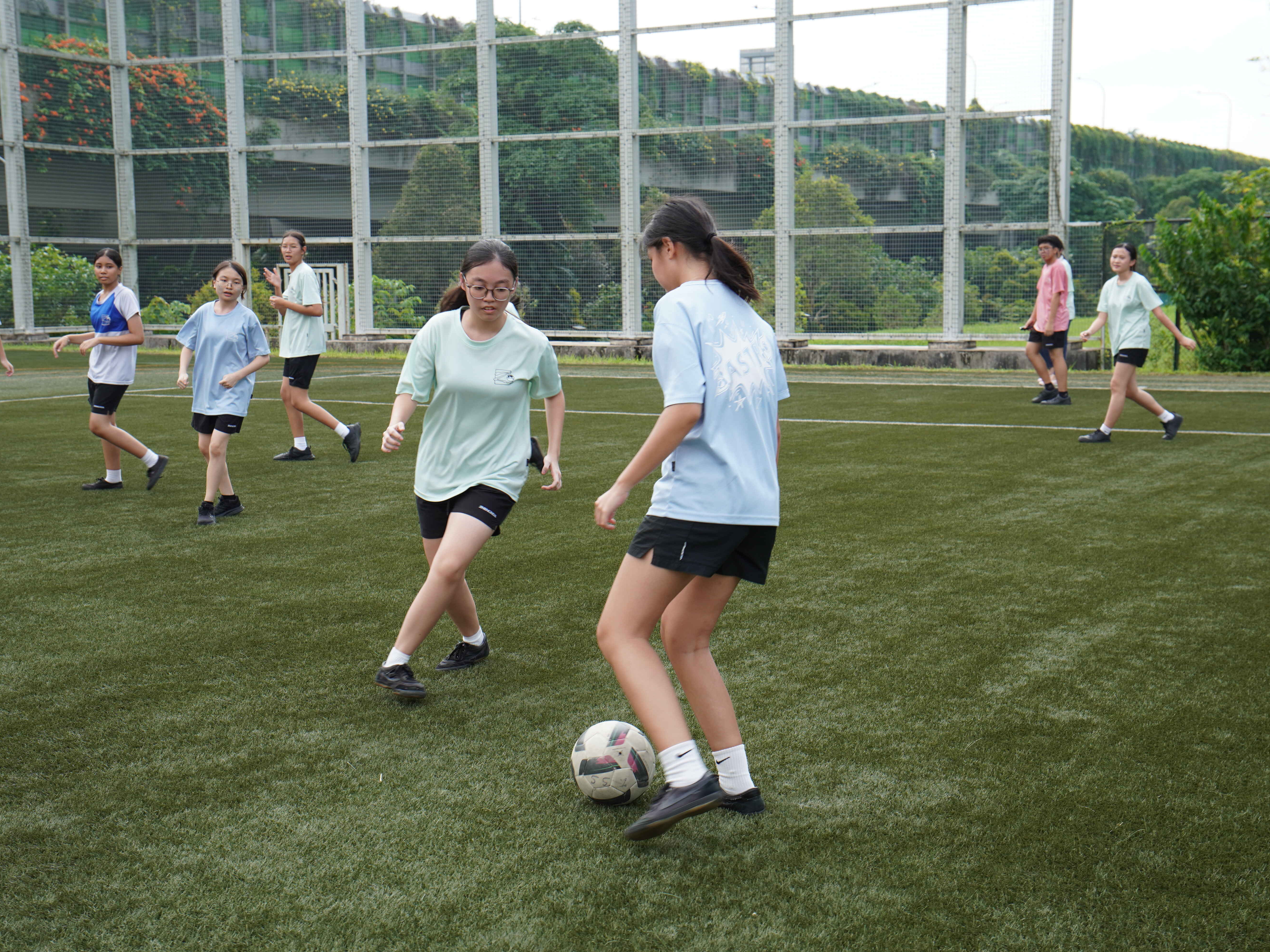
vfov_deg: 28.8
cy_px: 475
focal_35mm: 51
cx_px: 609
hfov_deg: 37.8
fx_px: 1854
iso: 100
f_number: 4.5
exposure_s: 1/250
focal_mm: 31
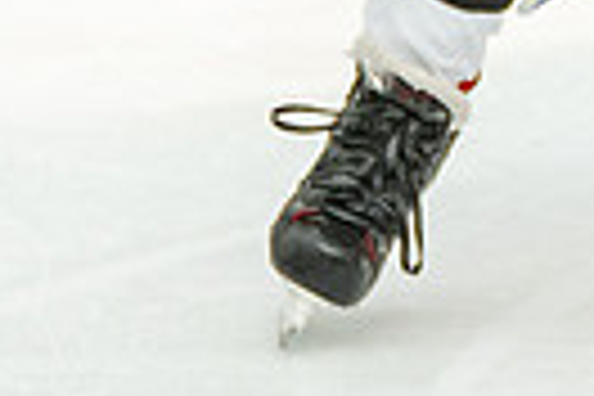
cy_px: -409
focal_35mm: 1285
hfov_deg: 1.6
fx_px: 21201
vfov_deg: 1.1
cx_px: 646
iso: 1600
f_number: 3.2
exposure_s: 1/2000
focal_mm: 197
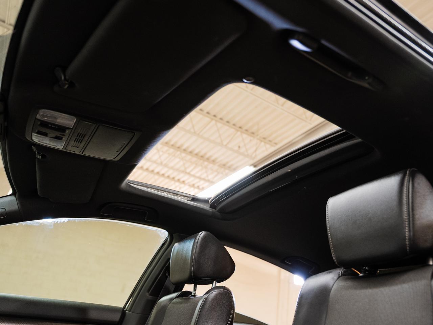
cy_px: 169
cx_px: 244
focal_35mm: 29
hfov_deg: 61.4
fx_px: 363
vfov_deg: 48.2
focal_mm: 24
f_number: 3.2
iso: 800
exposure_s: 1/40
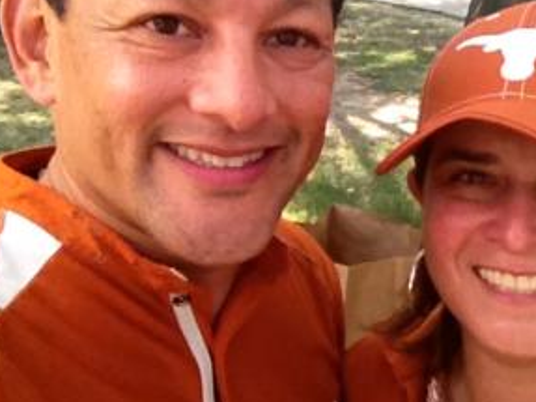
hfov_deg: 31.6
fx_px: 944
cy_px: 165
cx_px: 321
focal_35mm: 61
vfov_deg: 24.0
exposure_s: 1/455
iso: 250
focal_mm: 1.85
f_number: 2.4
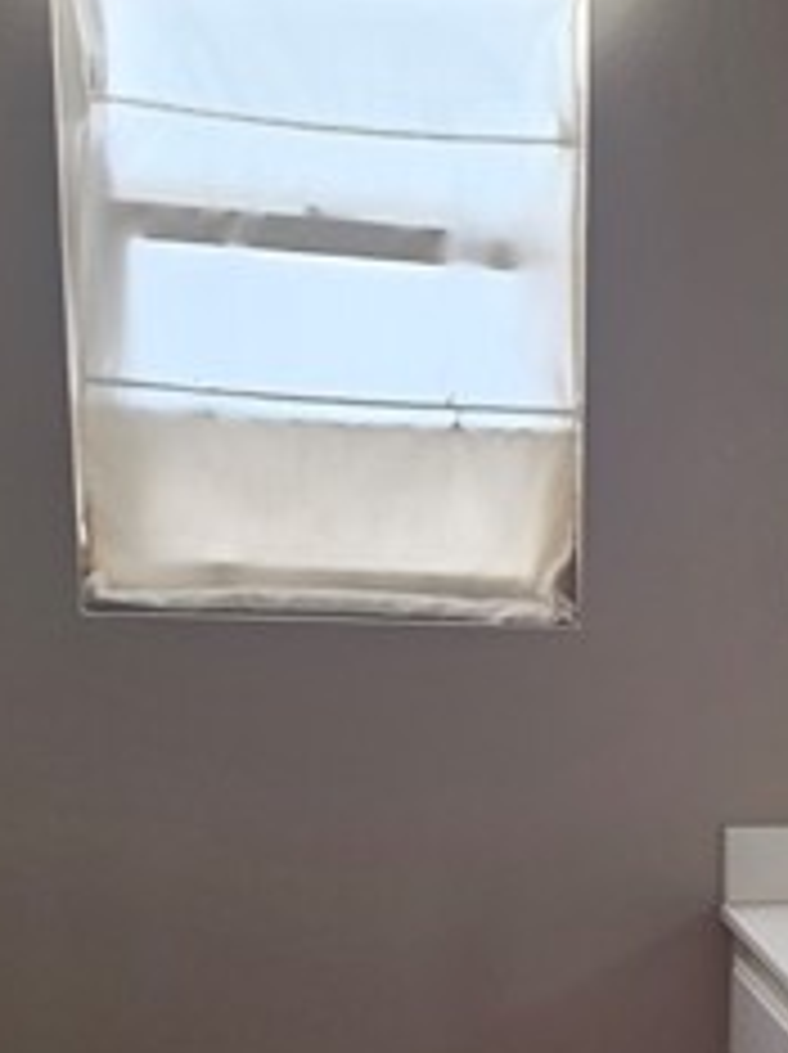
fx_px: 1916
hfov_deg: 22.1
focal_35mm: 63
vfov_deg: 29.1
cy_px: 1004
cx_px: 842
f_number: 1.4
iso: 100
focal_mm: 6.5
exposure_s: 1/120
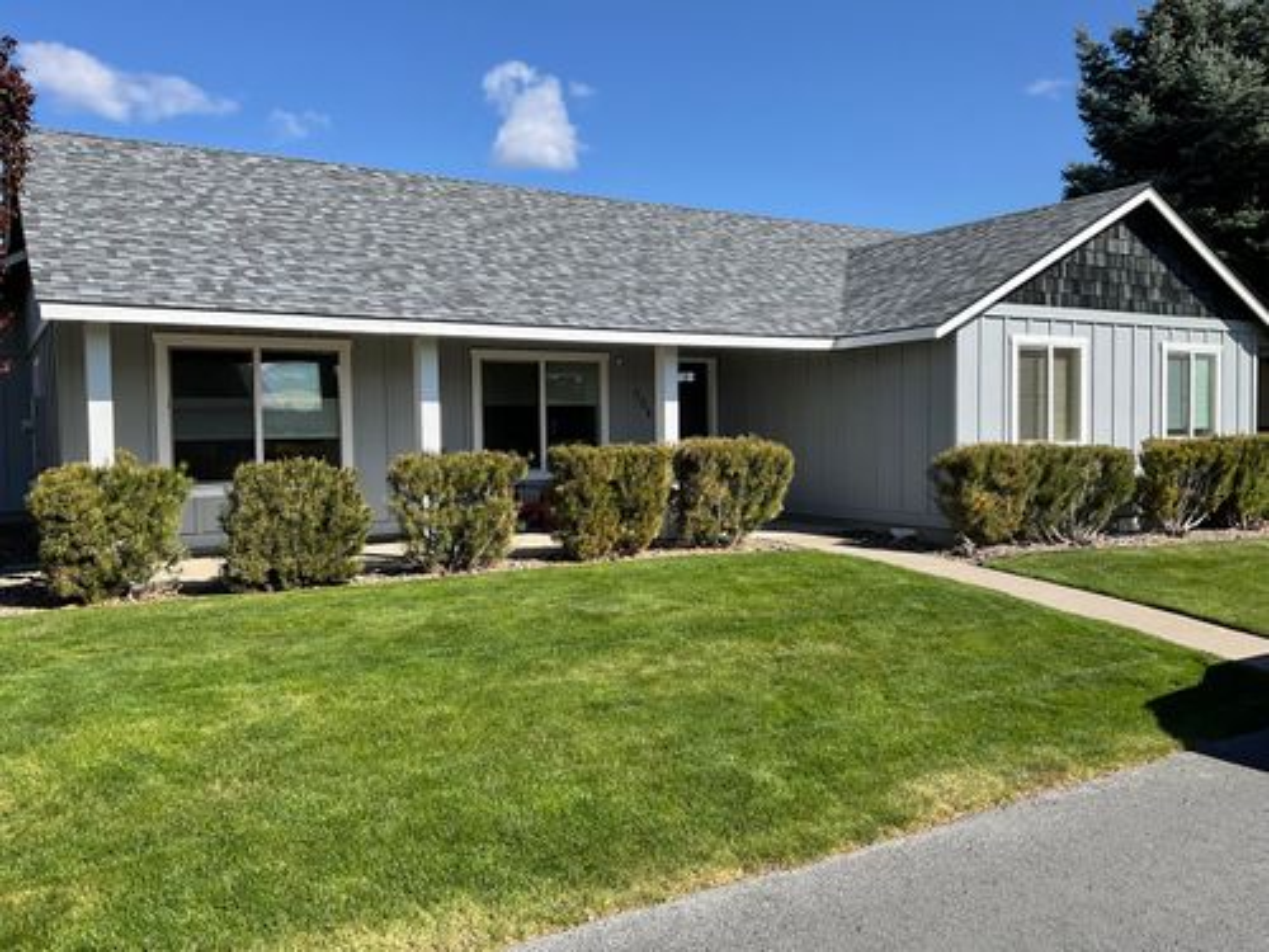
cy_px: 476
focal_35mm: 29
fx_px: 1063
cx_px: 634
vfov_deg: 48.2
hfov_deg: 61.7
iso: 16
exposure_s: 1/1451
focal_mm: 3
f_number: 1.8
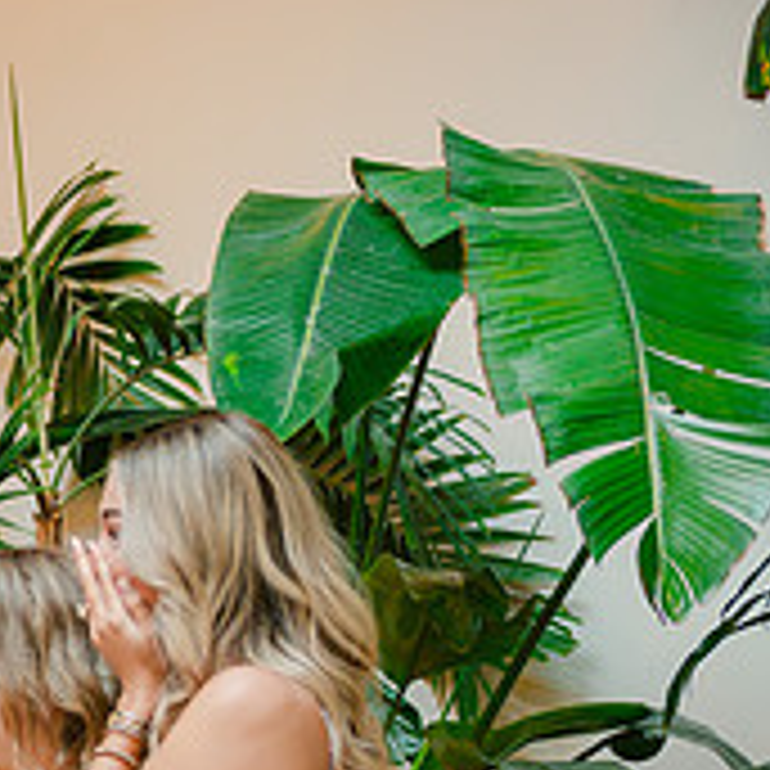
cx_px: -428
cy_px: 862
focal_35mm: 112
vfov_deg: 15.1
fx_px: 2819
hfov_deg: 14.4
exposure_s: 1/250
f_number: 2.8
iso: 1000
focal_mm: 38.9
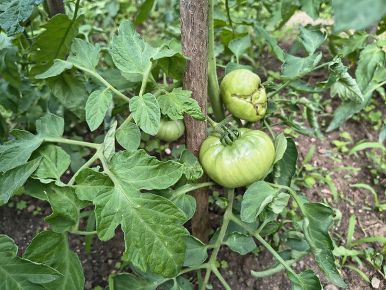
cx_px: 199
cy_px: 147
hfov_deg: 69.4
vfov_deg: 54.9
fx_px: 279
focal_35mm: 25
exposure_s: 1/100
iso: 399
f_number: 1.8
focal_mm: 5.56
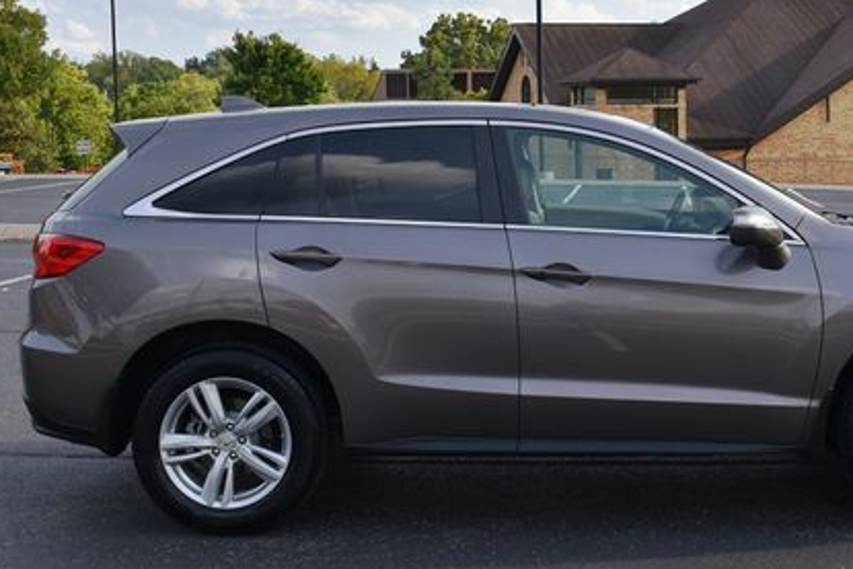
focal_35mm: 58
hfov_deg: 34.1
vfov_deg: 23.4
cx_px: 615
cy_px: 190
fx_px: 1369
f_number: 8
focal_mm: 25
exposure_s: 1/250
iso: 180
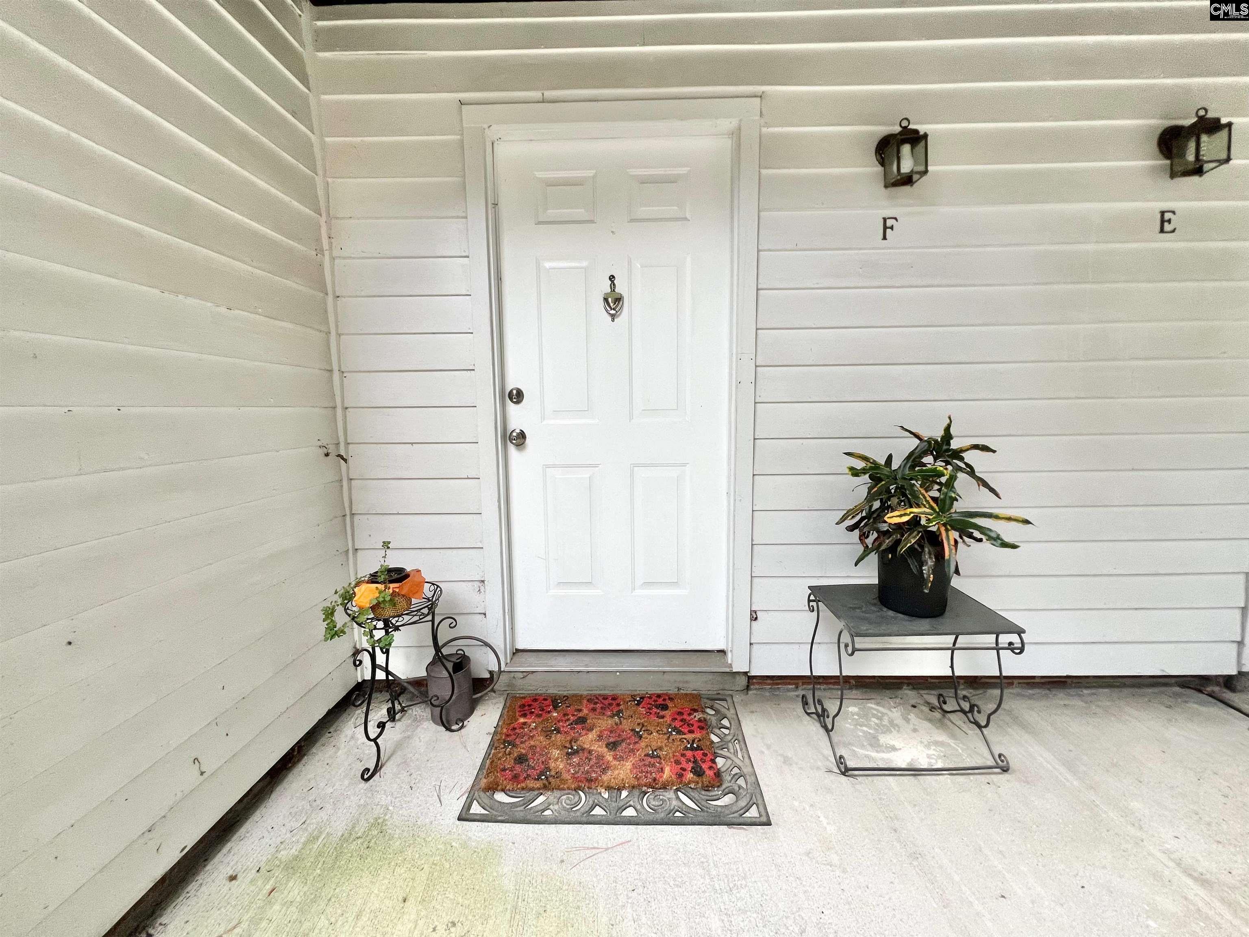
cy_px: 468
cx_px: 624
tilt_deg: -8.6
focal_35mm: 13
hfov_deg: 106.2
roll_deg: +0.2
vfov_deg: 89.9
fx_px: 469
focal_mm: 1.57
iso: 80
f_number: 1.8
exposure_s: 1/99
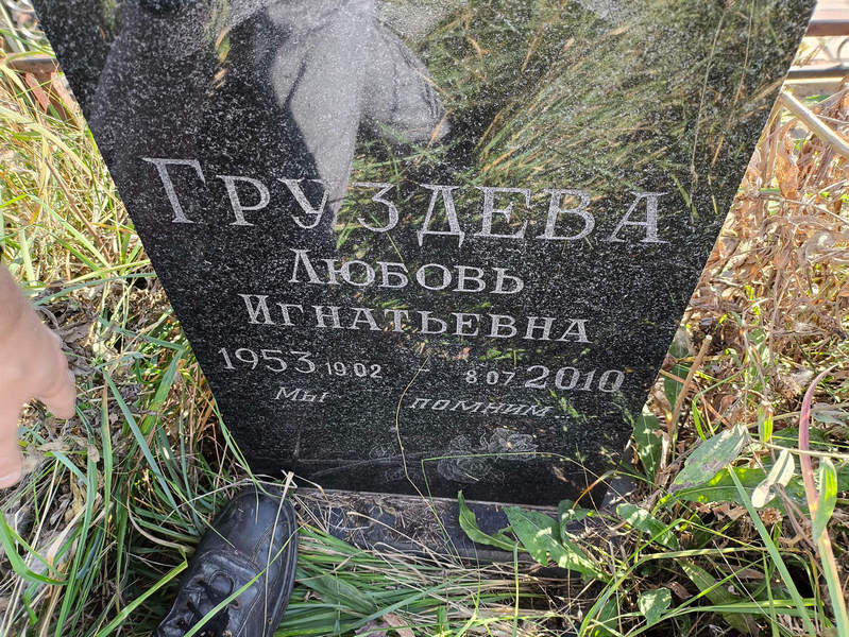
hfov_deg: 69.4
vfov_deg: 54.9
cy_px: 318
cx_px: 424
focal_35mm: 25
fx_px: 613
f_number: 1.7
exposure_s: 1/110
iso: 50
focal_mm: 4.71
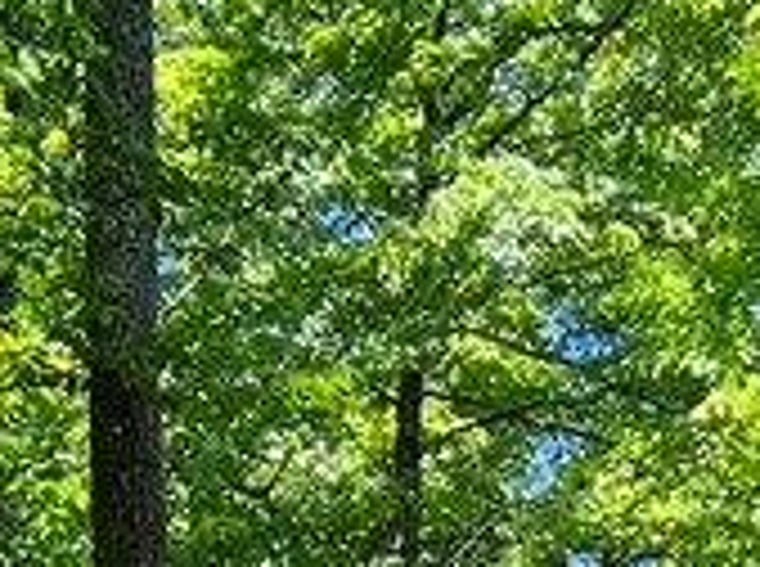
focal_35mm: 158
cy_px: 1310
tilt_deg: +5.8
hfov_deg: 12.5
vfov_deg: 8.6
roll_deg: +1.5
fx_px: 3462
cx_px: 360
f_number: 1.5
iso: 50
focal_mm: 5.7
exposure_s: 1/458
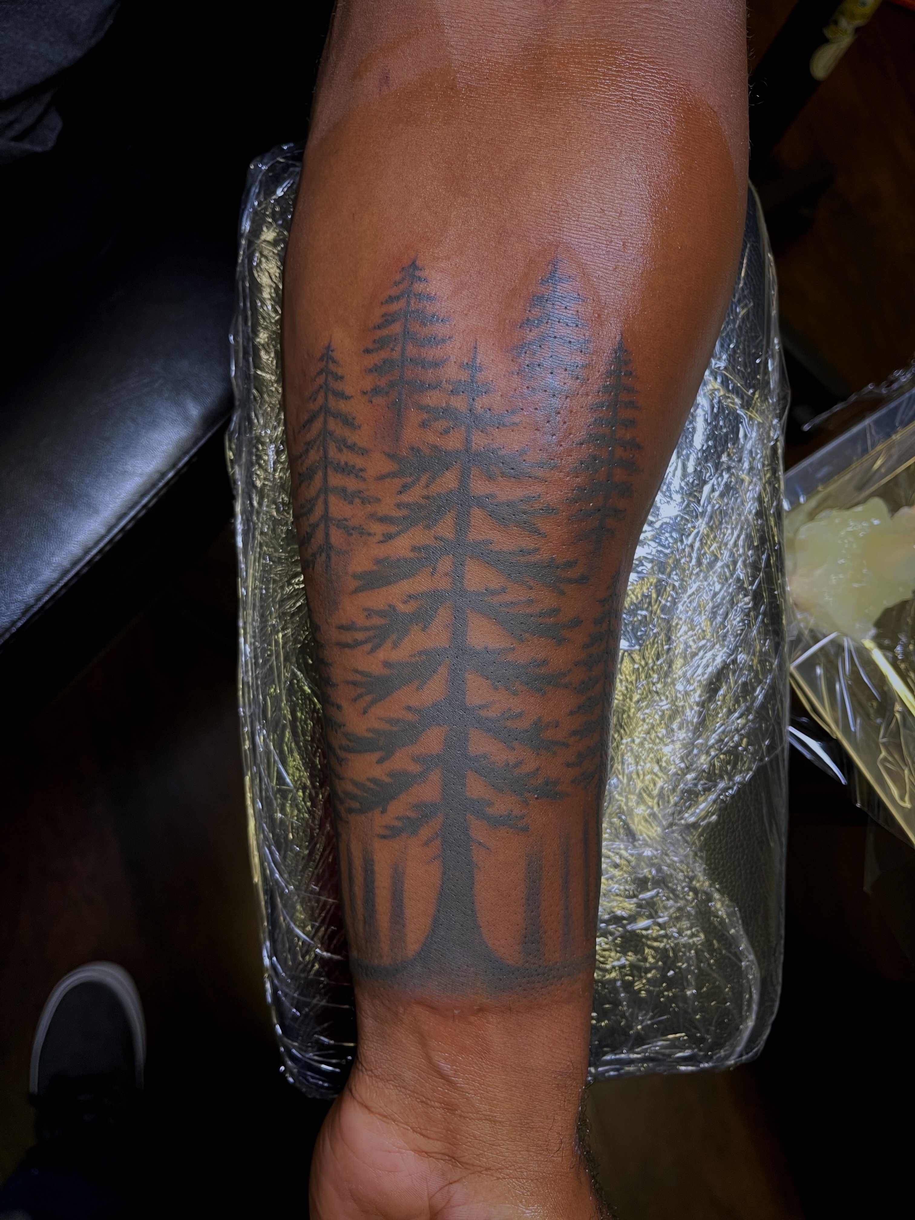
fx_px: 916
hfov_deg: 53.1
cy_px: 610
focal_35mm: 26
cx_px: 458
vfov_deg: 67.3
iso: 100
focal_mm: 5.1
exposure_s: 1/60
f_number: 1.6
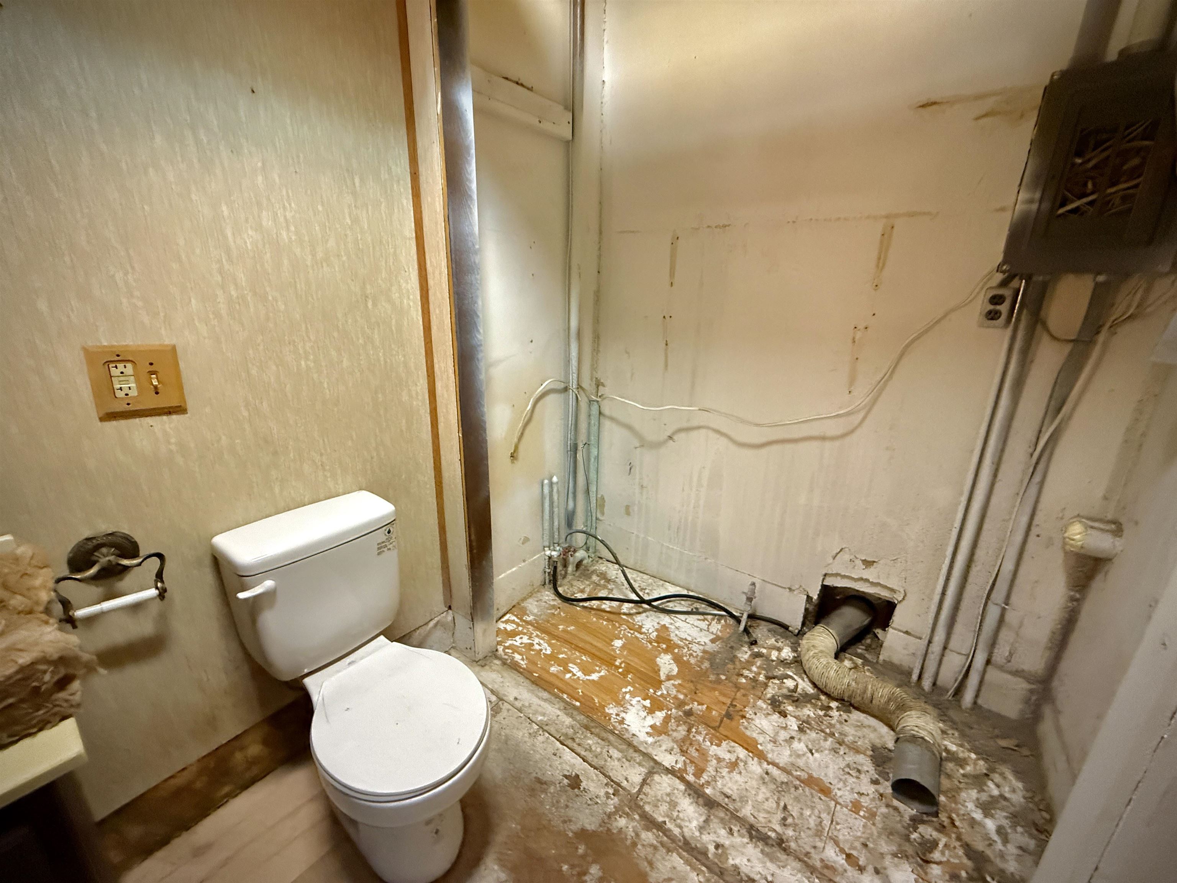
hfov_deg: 102.1
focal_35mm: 14
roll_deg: -0.6
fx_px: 476
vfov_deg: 85.7
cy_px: 442
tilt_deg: -16.5
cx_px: 588
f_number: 2.2
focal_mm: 2.22
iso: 800
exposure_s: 1/60
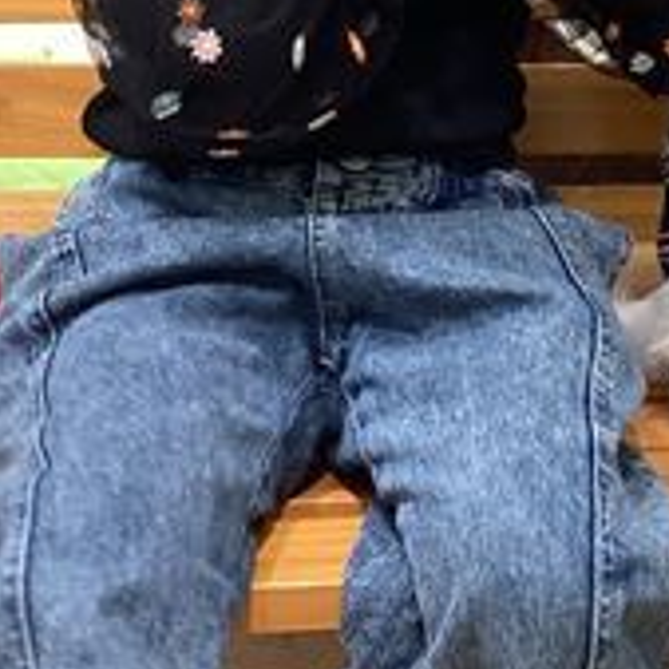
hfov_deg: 17.5
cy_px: 55
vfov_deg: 17.6
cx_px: 673
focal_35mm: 97
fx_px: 2121
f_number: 2.4
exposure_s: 1/60
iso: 80
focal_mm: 3.3
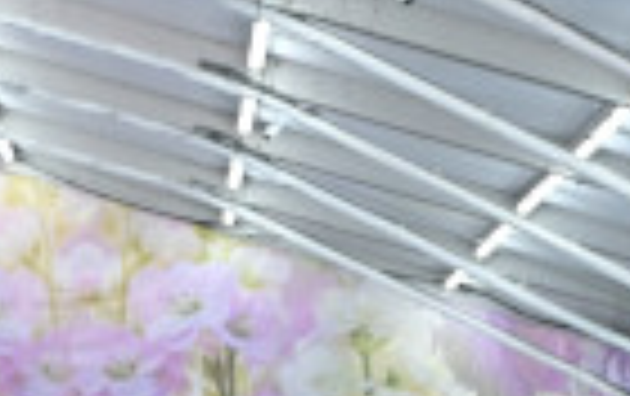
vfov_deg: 5.6
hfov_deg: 8.9
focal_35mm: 233
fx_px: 4007
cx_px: -112
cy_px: 644
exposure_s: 1/125
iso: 1600
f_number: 5.6
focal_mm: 58
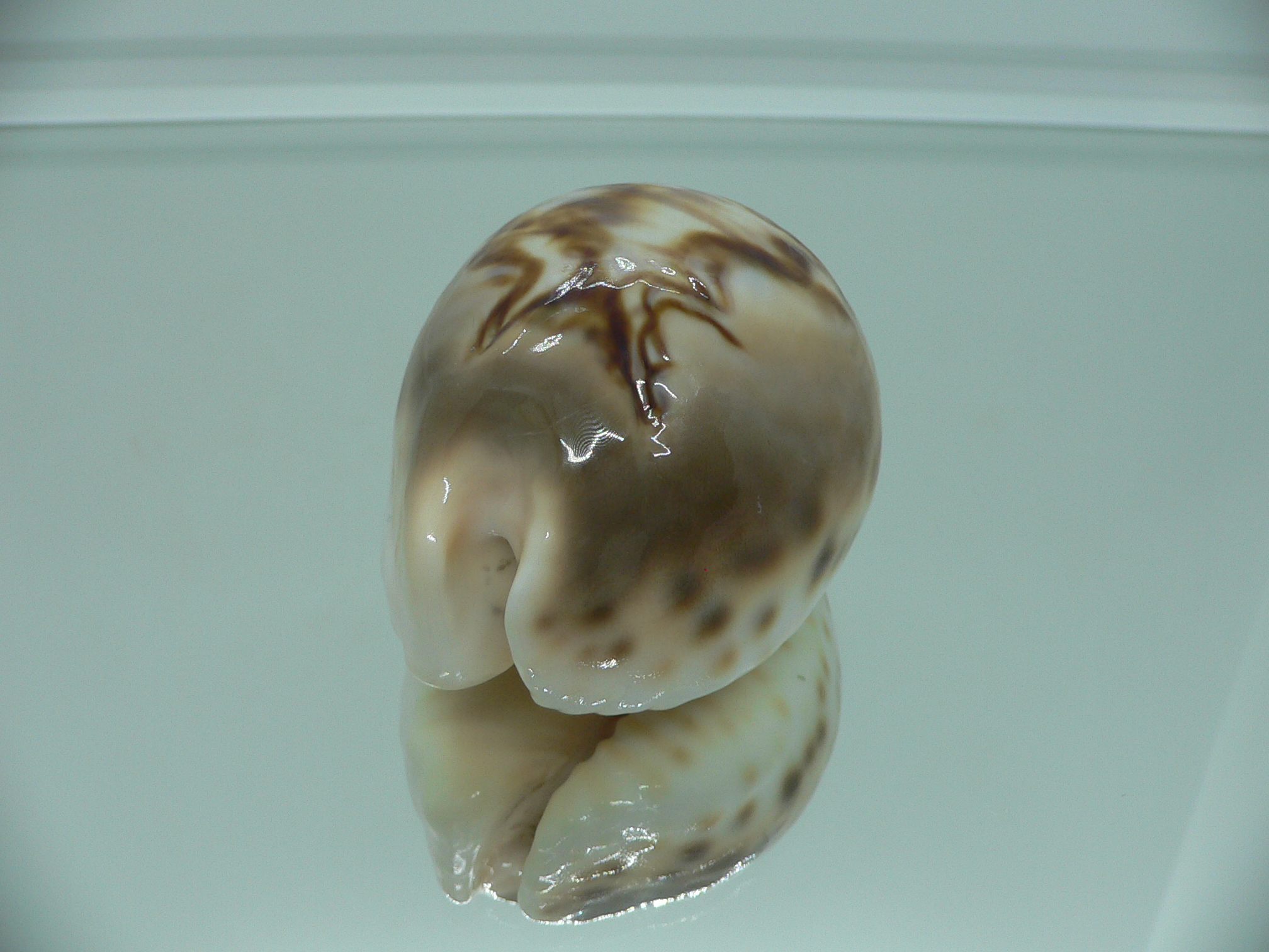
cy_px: 476
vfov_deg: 40.7
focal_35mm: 35
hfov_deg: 52.6
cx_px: 634
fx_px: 1283
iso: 80
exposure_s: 1/60
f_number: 2.8
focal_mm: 4.6
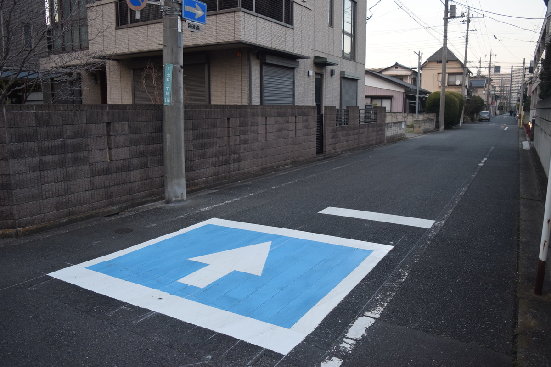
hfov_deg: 67.4
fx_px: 413
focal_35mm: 27
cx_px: 276
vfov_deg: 47.9
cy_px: 184
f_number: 3.5
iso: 800
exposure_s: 1/500
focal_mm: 18
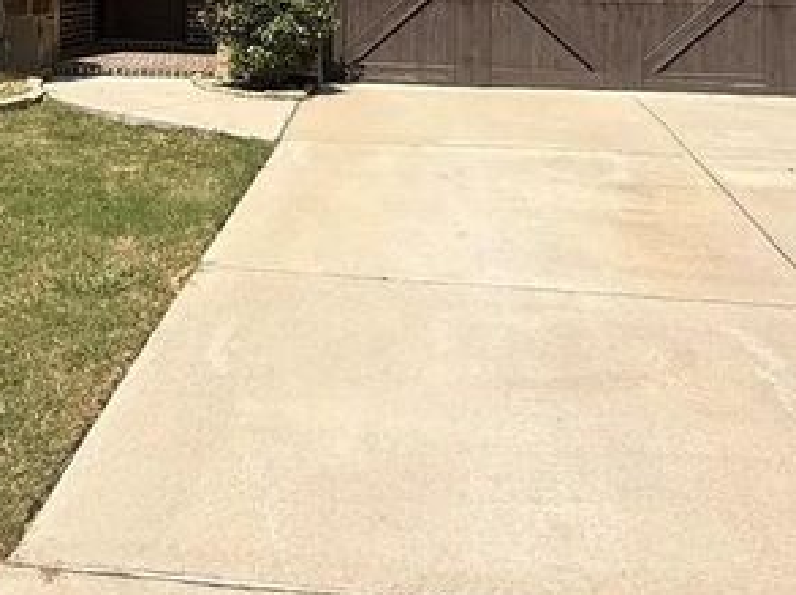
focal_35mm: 49
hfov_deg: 38.6
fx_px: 1125
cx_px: 274
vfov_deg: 26.7
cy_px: -92
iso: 50
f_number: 2.2
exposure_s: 1/2410
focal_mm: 2.22
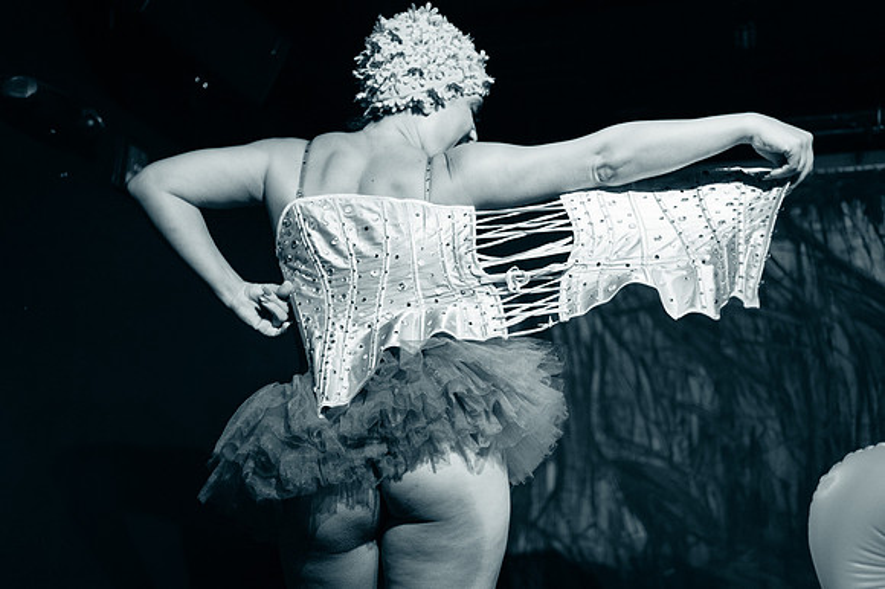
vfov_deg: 36.6
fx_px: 891
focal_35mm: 36
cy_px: 306
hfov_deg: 52.8
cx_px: 458
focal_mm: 35
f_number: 2
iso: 3200
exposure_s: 1/500
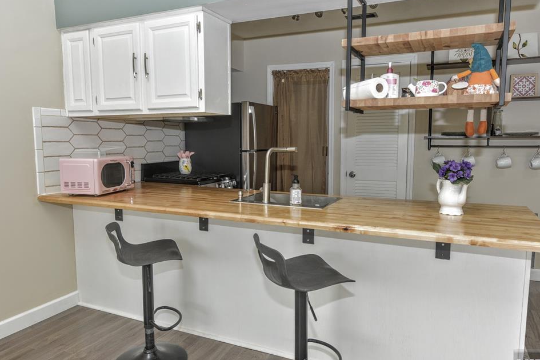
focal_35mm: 26
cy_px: 182
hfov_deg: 69.4
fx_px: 390
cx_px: 279
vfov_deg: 49.6
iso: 800
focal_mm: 24
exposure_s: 1/125
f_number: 5.6
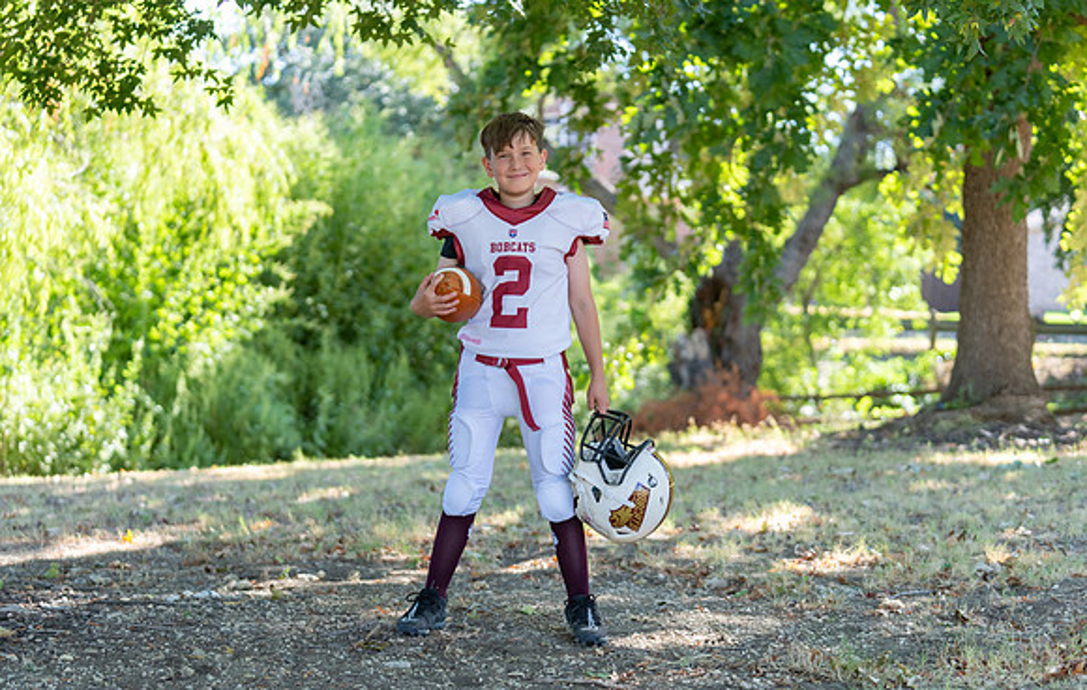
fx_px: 2176
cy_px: 361
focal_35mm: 73
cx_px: 542
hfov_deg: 28.0
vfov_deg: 18.0
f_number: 2.8
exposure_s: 1/320
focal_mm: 70
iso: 200
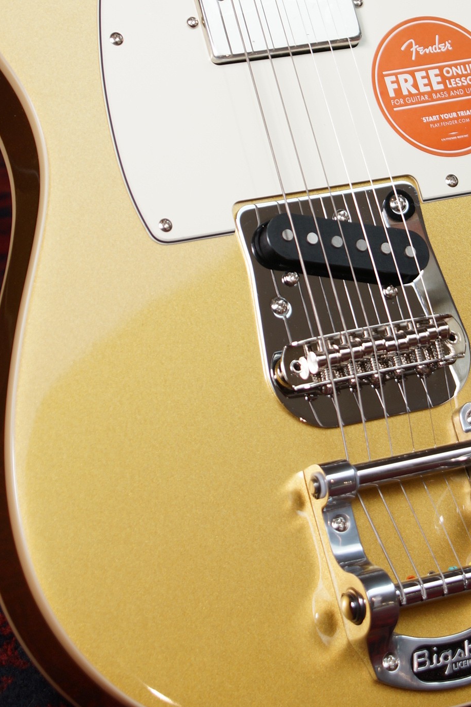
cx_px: 317
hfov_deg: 10.2
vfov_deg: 15.2
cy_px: 119
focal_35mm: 134
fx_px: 2629
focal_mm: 45
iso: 100
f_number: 5
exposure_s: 1/30
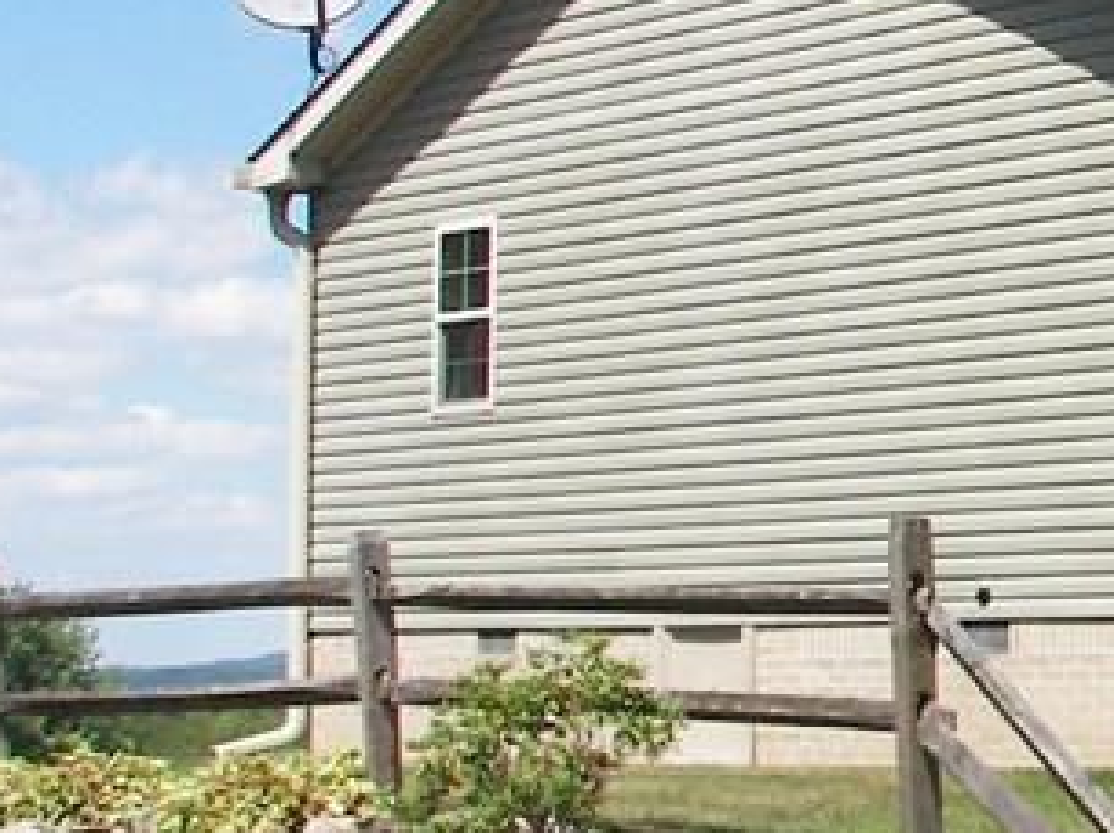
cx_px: 1560
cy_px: 307
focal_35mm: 121
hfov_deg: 15.3
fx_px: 3889
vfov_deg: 12.2
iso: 100
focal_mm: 6
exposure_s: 1/800
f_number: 4
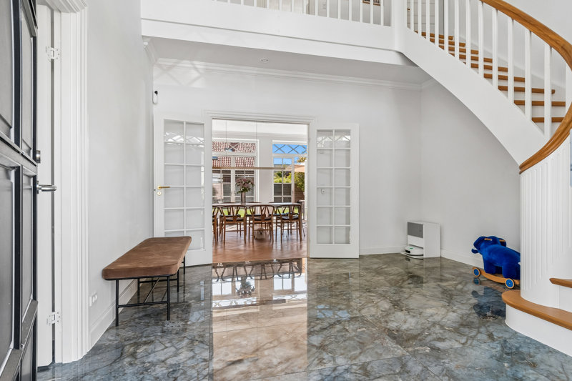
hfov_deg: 90.0
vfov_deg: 67.4
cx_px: 286
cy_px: 190
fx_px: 286
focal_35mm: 18
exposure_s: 1/20
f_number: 10
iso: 200
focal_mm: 12
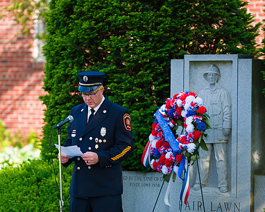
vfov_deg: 5.4
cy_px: 125
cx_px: 80
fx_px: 2234
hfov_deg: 6.8
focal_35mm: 285
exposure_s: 1/500
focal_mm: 200
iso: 200
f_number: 3.2
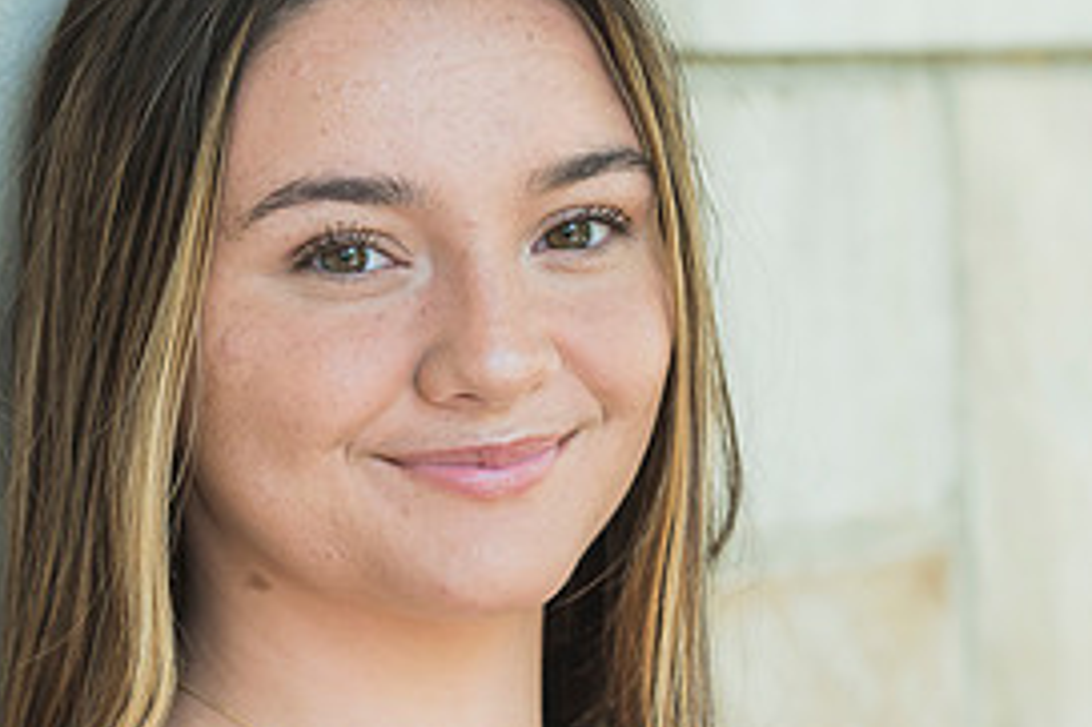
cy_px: 472
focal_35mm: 224
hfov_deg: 9.2
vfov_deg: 6.1
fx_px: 6790
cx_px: 486
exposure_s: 1/200
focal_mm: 105
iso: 320
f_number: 4
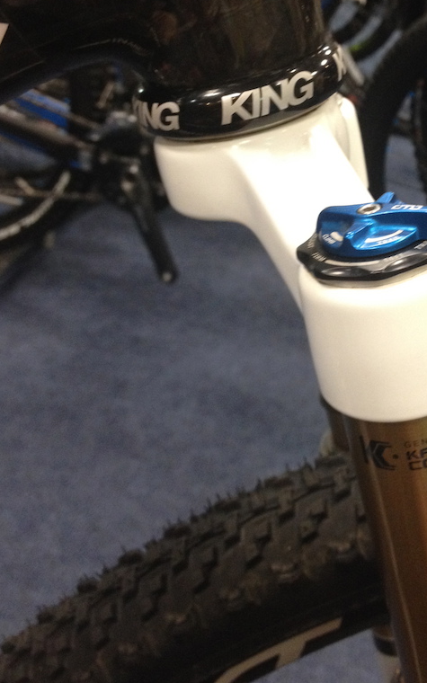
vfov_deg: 40.1
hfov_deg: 25.7
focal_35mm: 50
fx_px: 931
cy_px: 274
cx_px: 295
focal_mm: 4.28
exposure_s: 1/20
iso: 250
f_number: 2.4
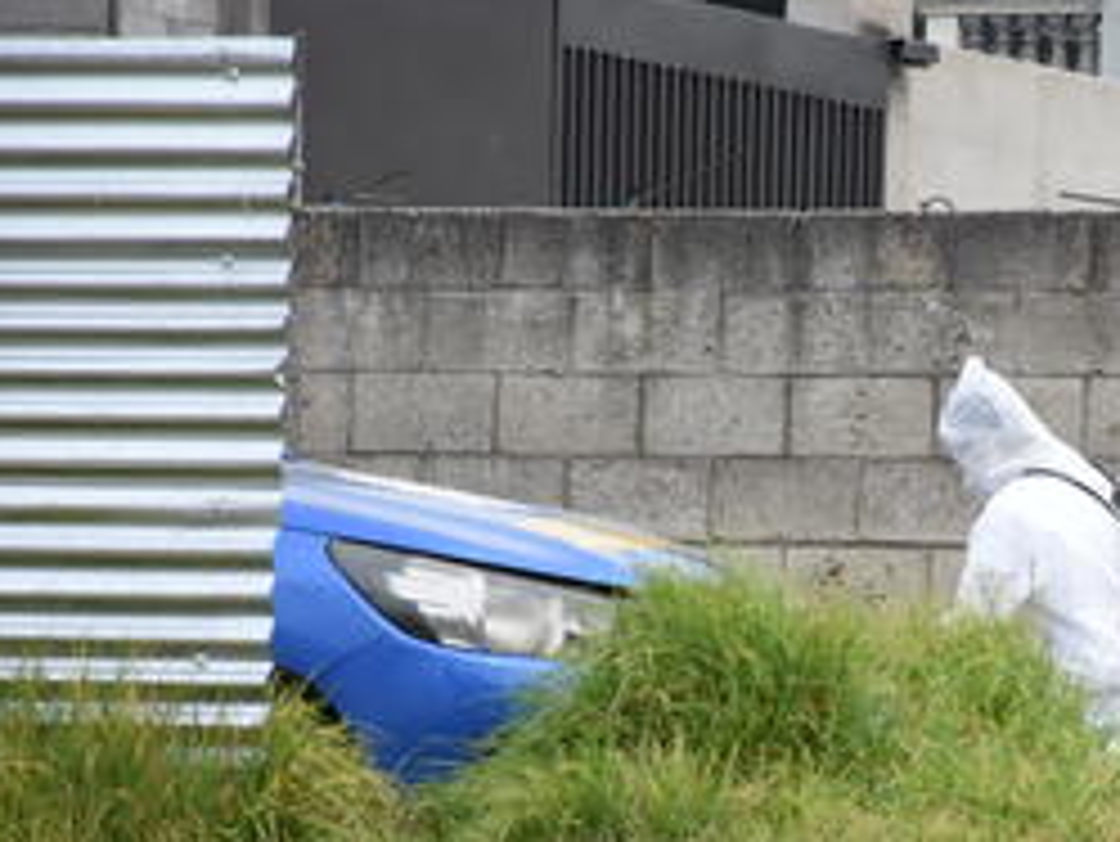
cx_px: 1039
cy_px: 635
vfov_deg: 3.7
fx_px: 13142
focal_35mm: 406
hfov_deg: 4.9
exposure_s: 1/2500
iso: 1000
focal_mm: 140
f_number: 6.3
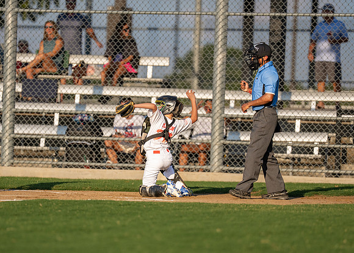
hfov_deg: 7.4
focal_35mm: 272
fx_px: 2733
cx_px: 166
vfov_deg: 5.3
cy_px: 138
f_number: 2.8
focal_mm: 200
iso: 320
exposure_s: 1/6400
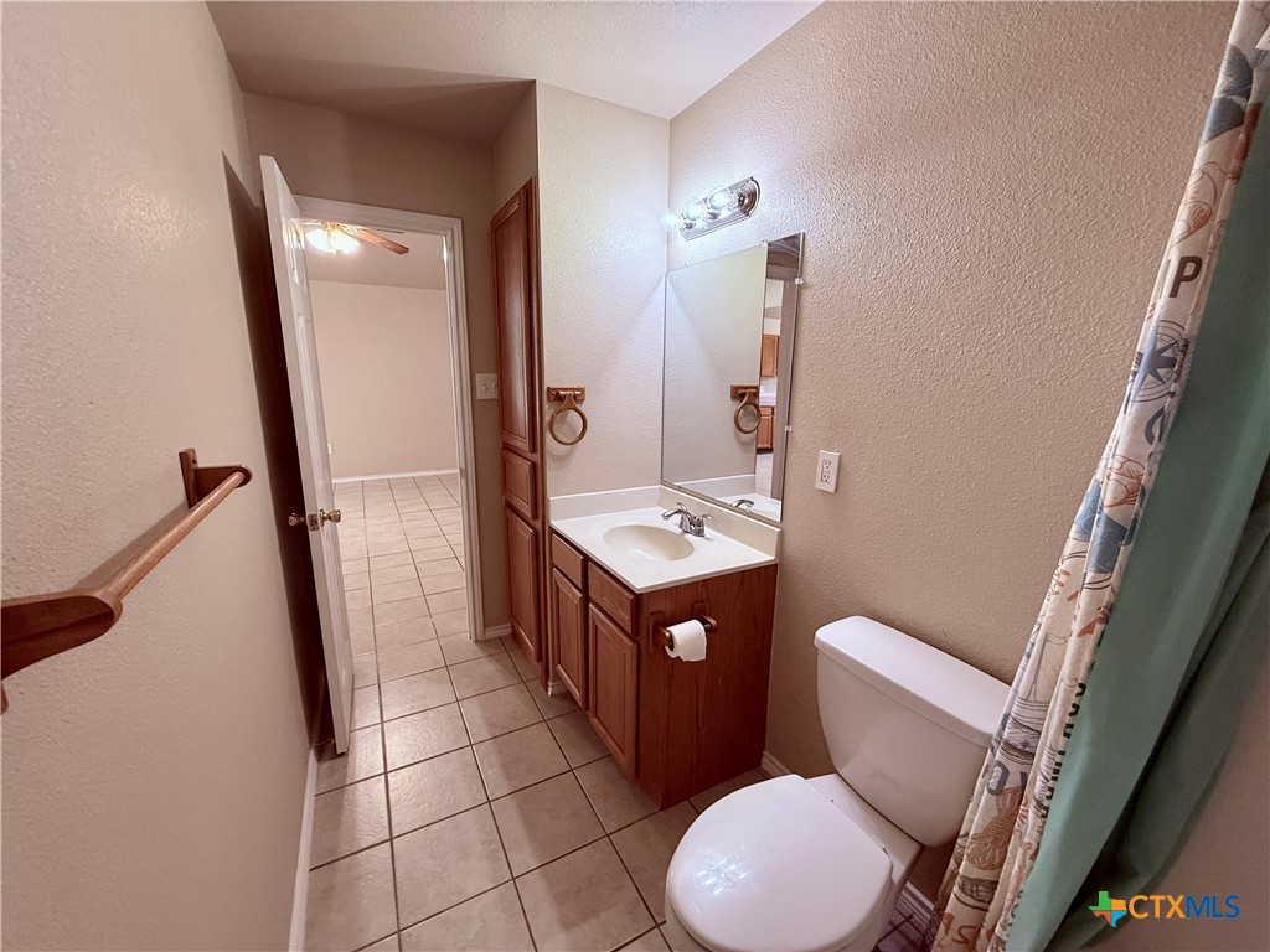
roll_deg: -0.8
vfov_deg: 85.7
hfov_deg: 102.1
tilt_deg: -11.4
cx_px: 635
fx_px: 514
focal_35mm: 14
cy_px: 476
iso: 250
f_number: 2.2
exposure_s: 1/60
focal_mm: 2.22
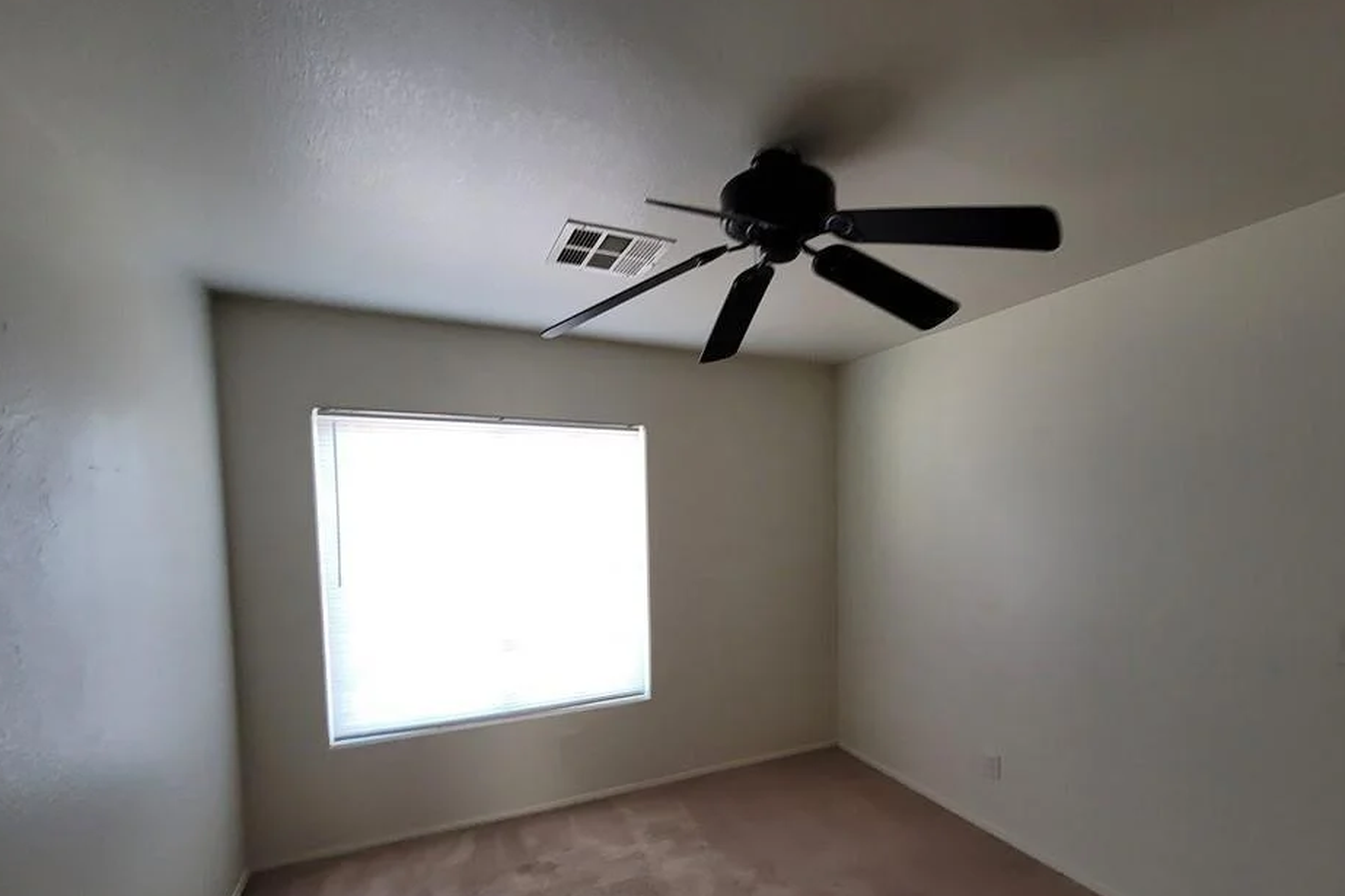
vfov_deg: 76.4
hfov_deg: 100.2
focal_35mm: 15
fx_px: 560
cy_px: 539
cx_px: 726
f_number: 2.2
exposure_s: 1/60
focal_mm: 2.2
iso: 160
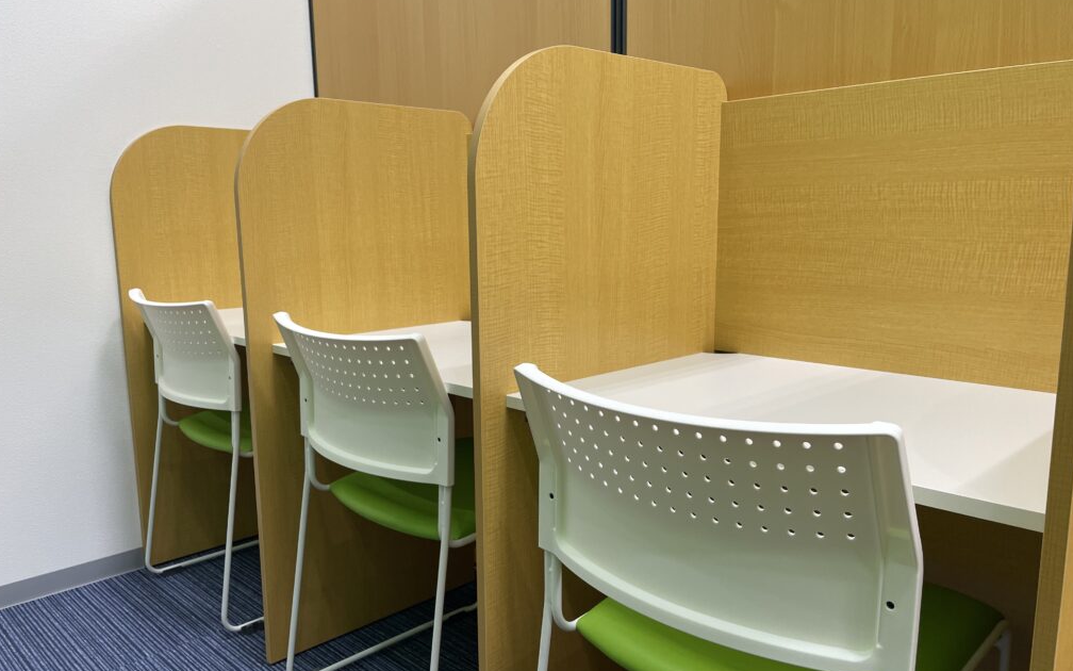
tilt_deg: -9.5
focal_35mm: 28
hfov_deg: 66.5
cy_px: 361
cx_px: 532
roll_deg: +1.1
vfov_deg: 44.5
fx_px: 819
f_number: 1.6
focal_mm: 4.2
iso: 80
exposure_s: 1/120
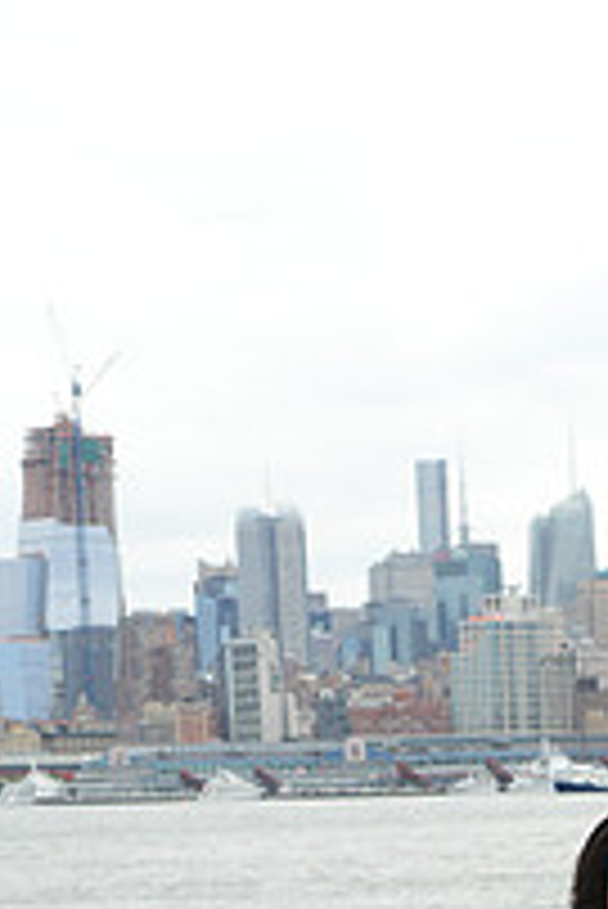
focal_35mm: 149
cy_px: 1080
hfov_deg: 9.1
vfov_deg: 13.4
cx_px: 799
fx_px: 3768
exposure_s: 1/250
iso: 400
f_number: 10
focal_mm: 52
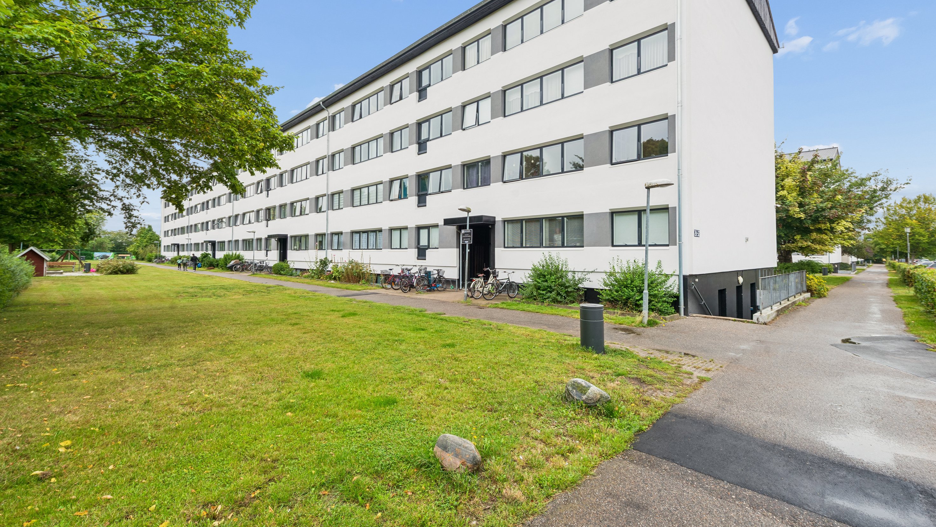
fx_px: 397
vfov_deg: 67.0
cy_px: 246
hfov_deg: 99.4
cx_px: 462
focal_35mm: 16
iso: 200
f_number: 10
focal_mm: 15
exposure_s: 1/25
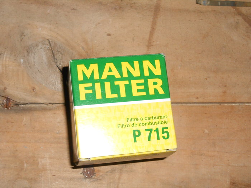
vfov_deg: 26.1
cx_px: 126
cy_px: 94
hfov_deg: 34.3
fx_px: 406
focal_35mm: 56
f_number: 16.4
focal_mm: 10
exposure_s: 1/60
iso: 250
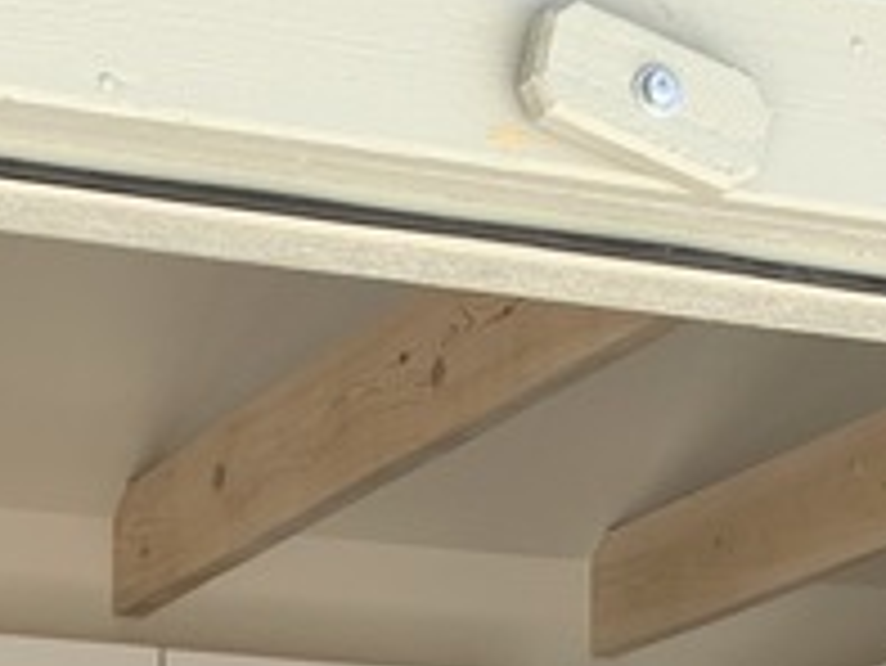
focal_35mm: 135
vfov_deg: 9.8
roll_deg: -0.3
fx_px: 3457
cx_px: 486
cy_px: 1562
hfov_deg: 14.6
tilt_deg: -5.5
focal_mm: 4.25
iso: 25
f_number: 1.8
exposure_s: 1/179
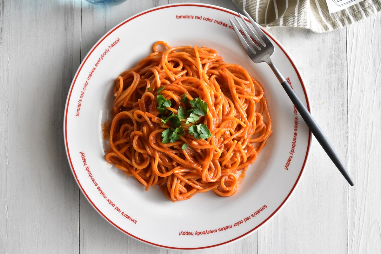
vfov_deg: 36.9
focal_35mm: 36
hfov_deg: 53.1
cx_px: 190
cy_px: 127
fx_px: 381
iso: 6400
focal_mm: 24
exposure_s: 1/160
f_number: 7.1
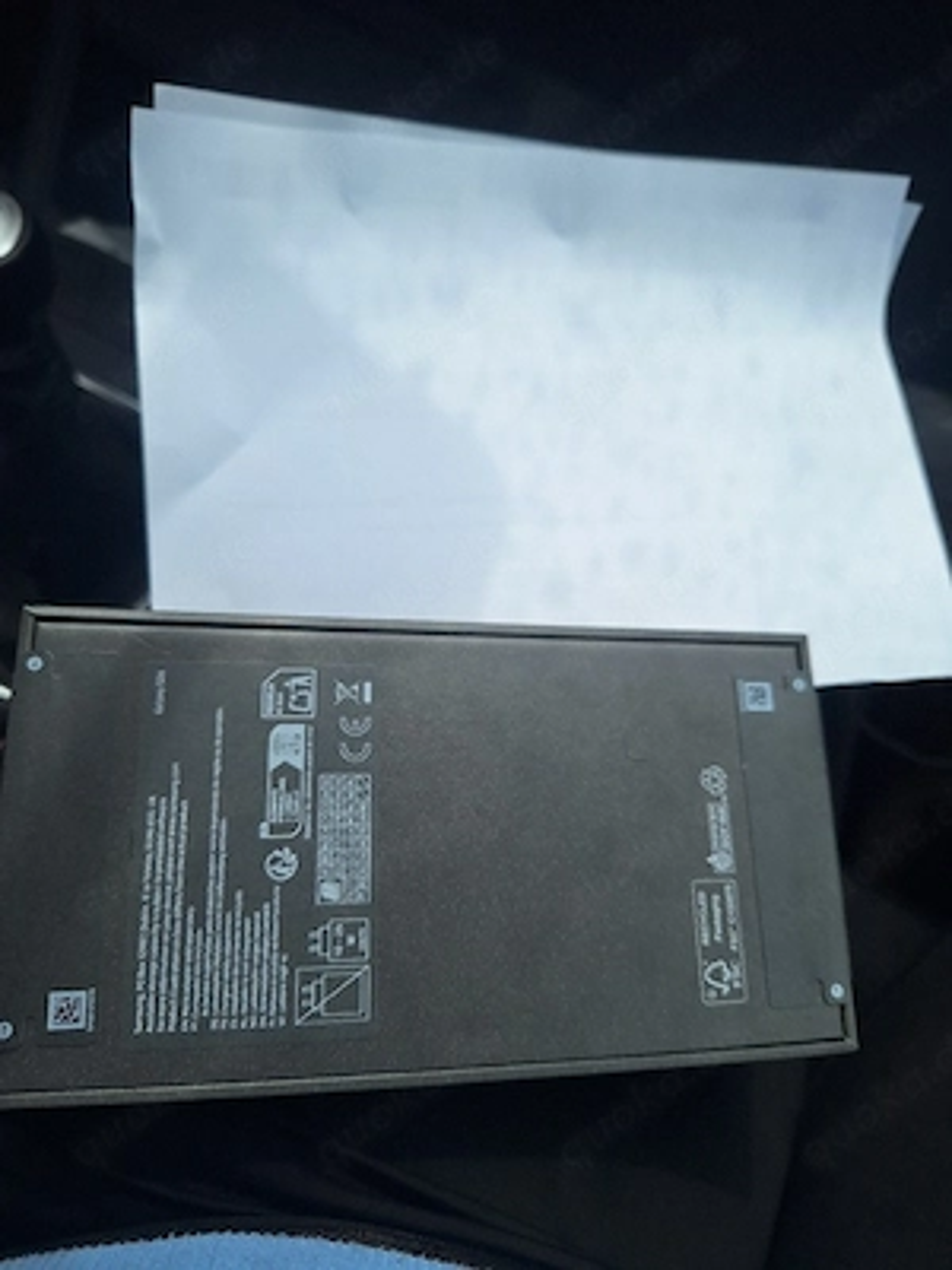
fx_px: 843
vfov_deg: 73.9
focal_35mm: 23
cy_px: 635
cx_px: 476
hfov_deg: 58.9
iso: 40
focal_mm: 5.54
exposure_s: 1/1667
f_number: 1.8
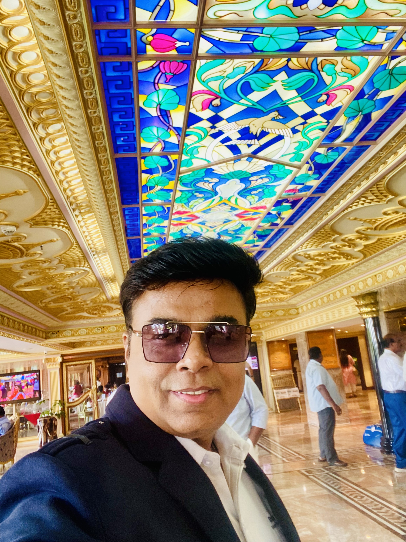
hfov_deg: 46.8
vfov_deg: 60.0
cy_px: 271
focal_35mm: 30
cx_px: 203
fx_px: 469
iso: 160
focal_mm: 2.71
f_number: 2.2
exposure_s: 1/50
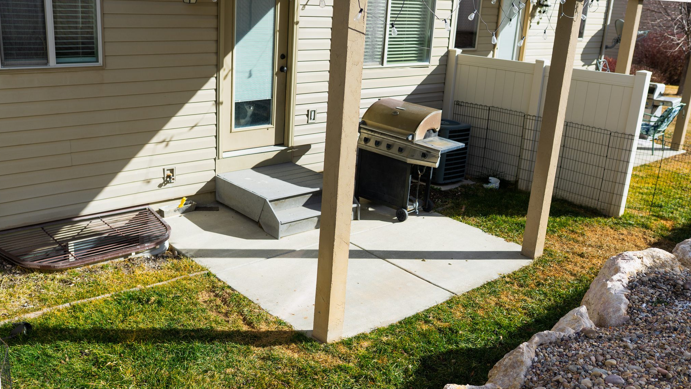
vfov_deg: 32.0
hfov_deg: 54.0
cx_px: 344
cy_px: 197
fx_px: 678
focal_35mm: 37
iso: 50
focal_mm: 35
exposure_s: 1/1250
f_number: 2.8
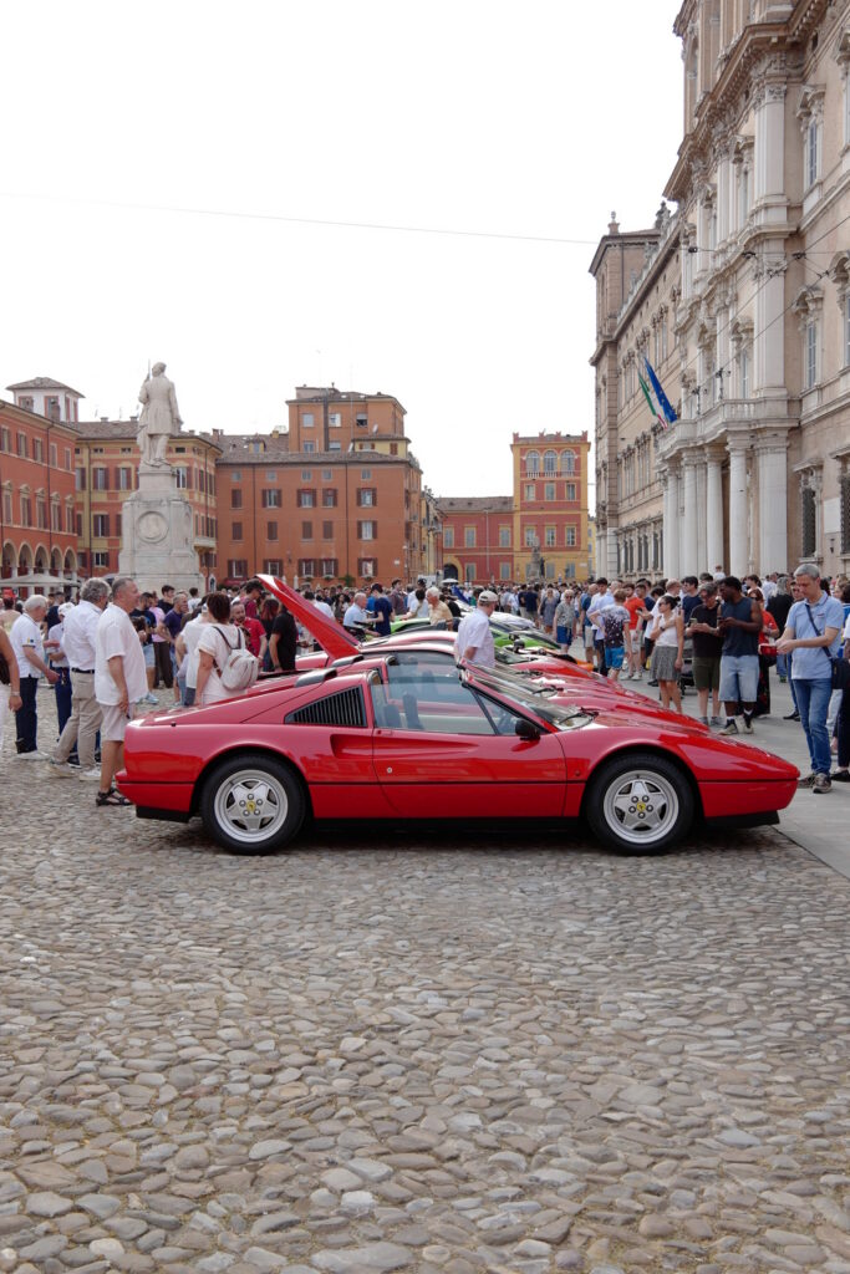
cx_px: 425
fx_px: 1204
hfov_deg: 38.9
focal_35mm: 34
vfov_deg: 55.8
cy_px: 637
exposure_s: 1/200
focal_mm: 23
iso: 100
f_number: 3.9
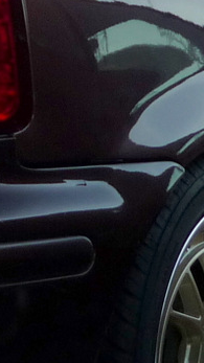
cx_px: -89
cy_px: 12
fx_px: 1598
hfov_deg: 7.2
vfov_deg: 12.8
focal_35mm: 166
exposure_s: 1/800
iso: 100
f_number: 2.8
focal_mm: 5.5
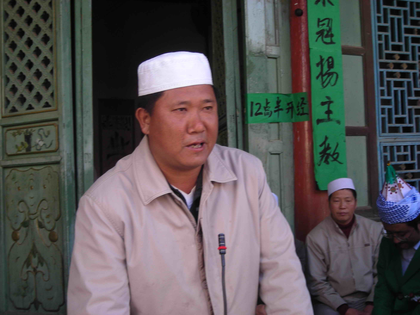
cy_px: 158
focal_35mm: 55
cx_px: 210
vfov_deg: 26.6
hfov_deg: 34.9
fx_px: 667
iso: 50
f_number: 3.6
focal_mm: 9.1
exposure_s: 1/43.3
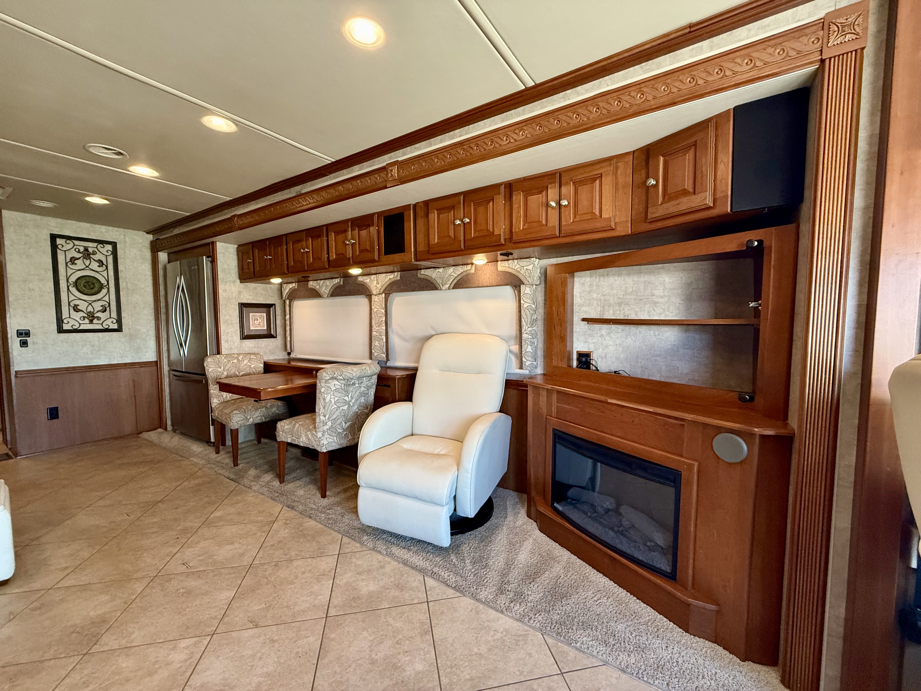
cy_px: 346
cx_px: 460
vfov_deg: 85.7
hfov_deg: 102.1
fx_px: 372
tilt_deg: -2.1
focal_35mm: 14
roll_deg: +0.2
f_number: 2.2
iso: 320
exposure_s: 1/73
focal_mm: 2.22
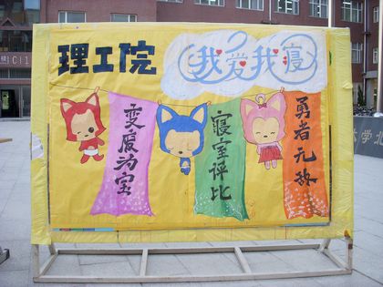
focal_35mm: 38
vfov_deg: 37.7
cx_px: 192
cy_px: 144
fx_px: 420
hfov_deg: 49.0
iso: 100
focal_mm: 6.3
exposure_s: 1/100
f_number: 3.3
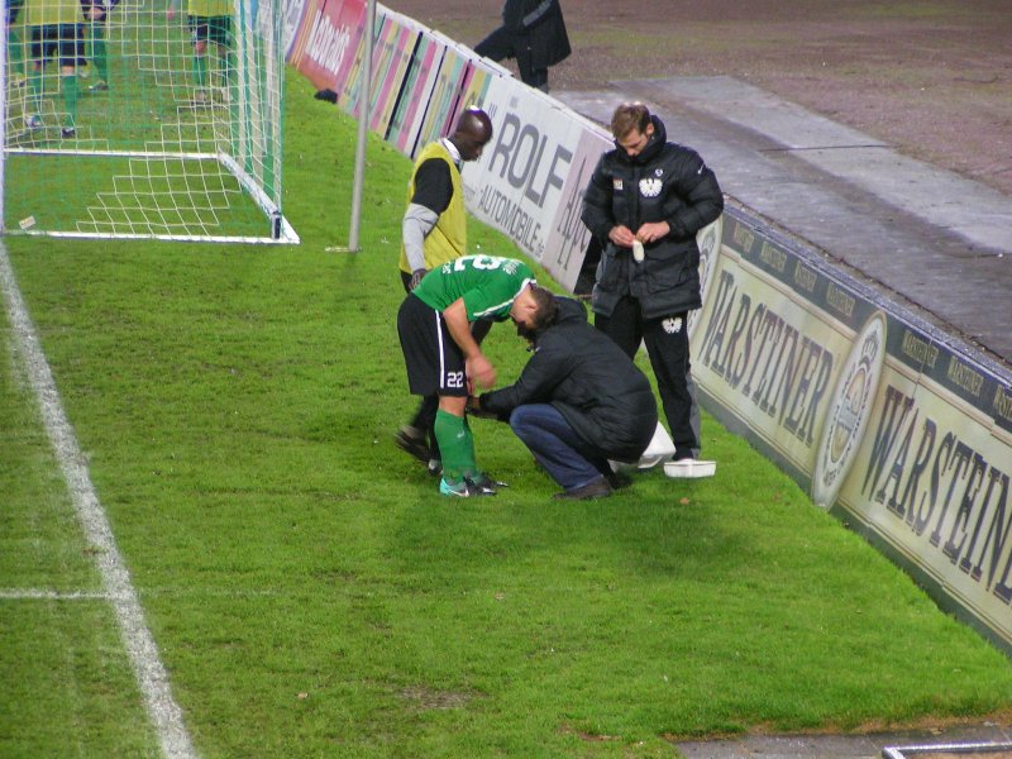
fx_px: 6315
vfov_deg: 6.9
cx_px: 506
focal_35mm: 216
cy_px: 380
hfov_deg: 9.2
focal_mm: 33
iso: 200
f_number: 3.5
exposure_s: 1/25
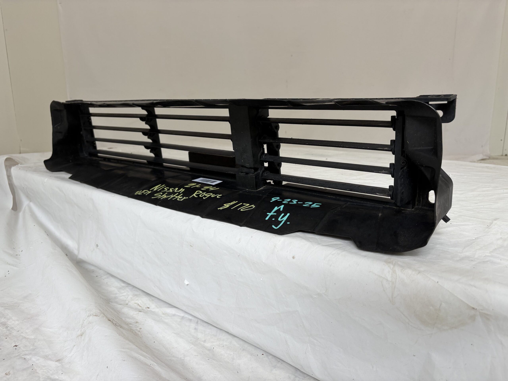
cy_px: 190
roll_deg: +0.5
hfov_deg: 67.3
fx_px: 382
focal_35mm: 26
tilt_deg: -13.6
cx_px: 254
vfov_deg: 53.1
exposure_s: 1/163
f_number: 1.6
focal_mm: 5.96
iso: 32
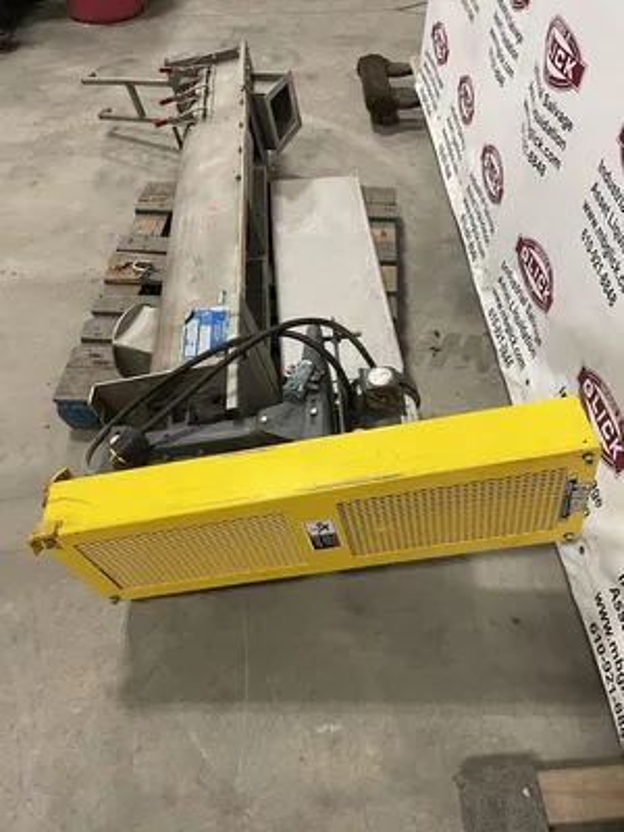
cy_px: 416
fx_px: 625
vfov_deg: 67.3
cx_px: 312
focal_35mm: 26
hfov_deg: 53.1
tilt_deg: -50.2
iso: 200
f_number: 1.6
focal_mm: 4.2
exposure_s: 1/60
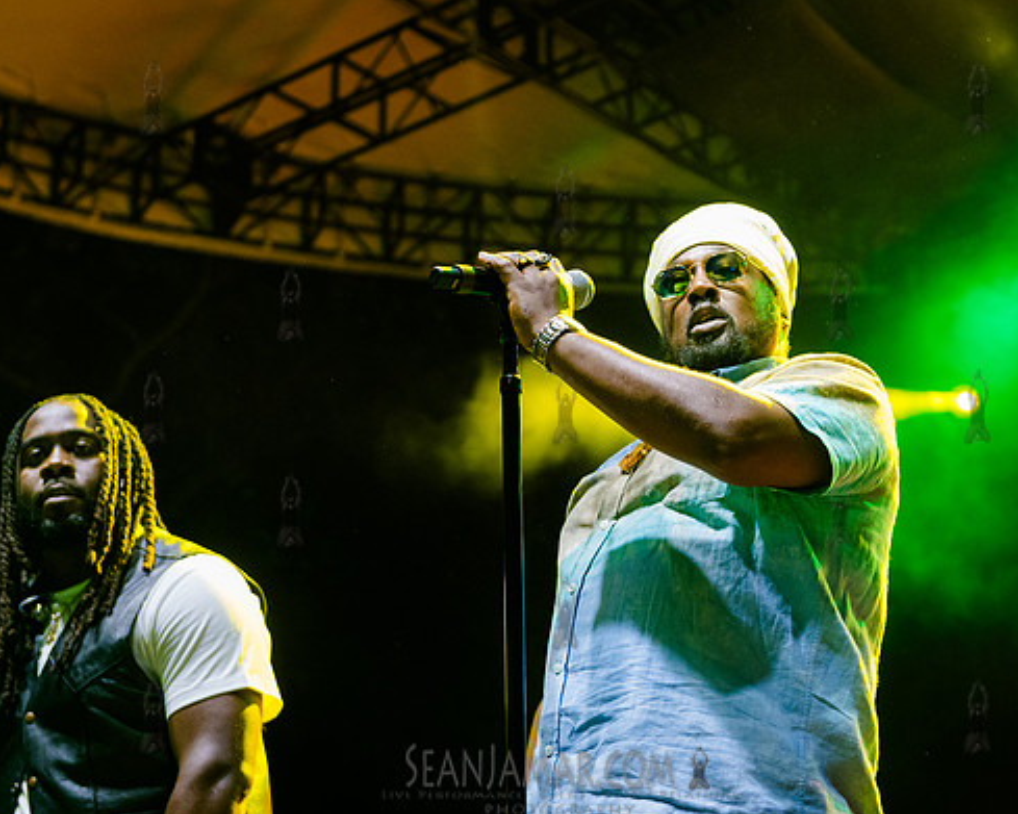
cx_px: 657
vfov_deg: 19.2
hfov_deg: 23.8
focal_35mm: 80
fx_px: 2410
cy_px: 353
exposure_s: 1/250
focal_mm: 62
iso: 3200
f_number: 3.5
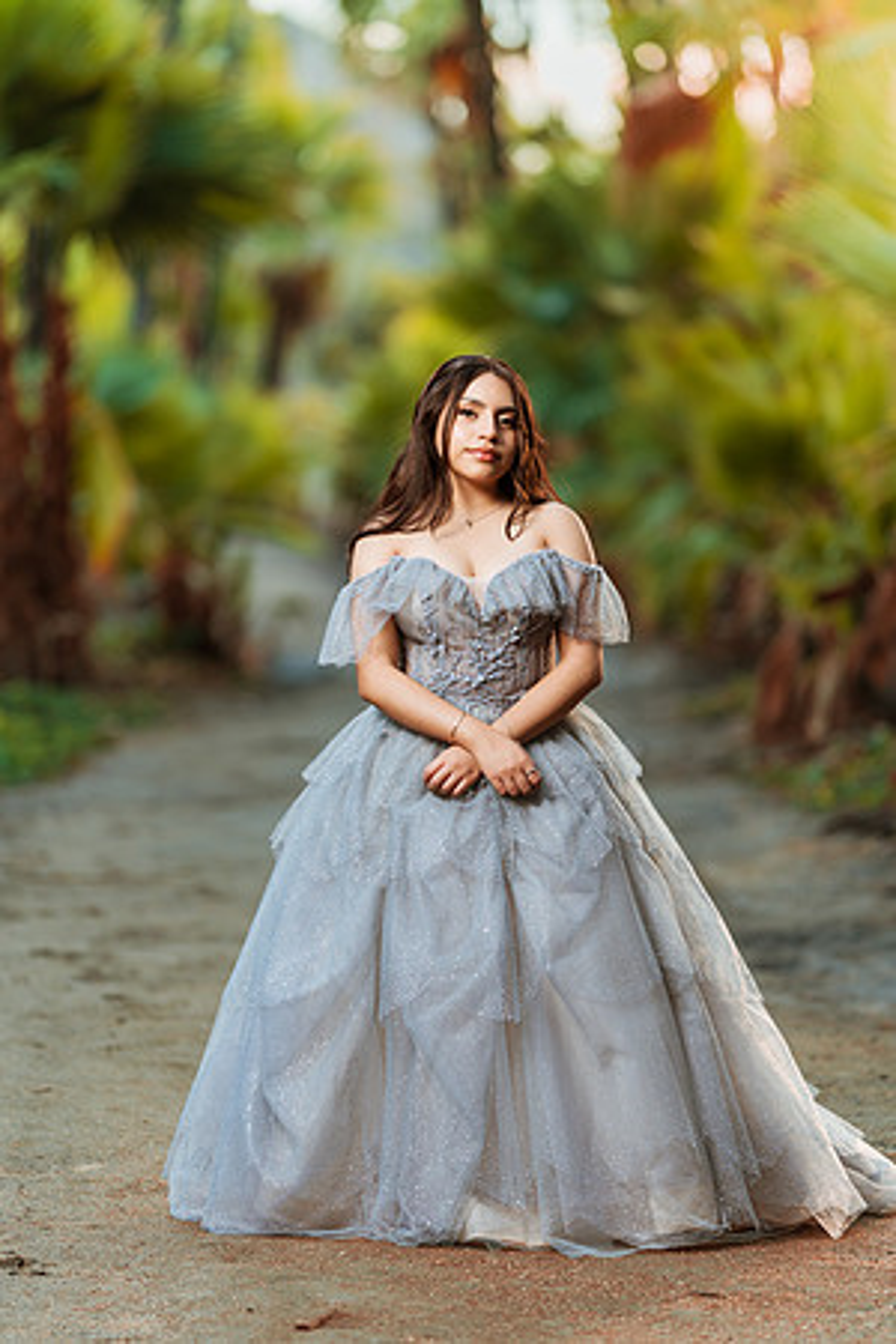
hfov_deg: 10.2
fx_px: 5040
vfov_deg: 15.2
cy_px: 672
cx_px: 448
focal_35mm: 135
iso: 100
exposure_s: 1/400
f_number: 1.8
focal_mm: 135
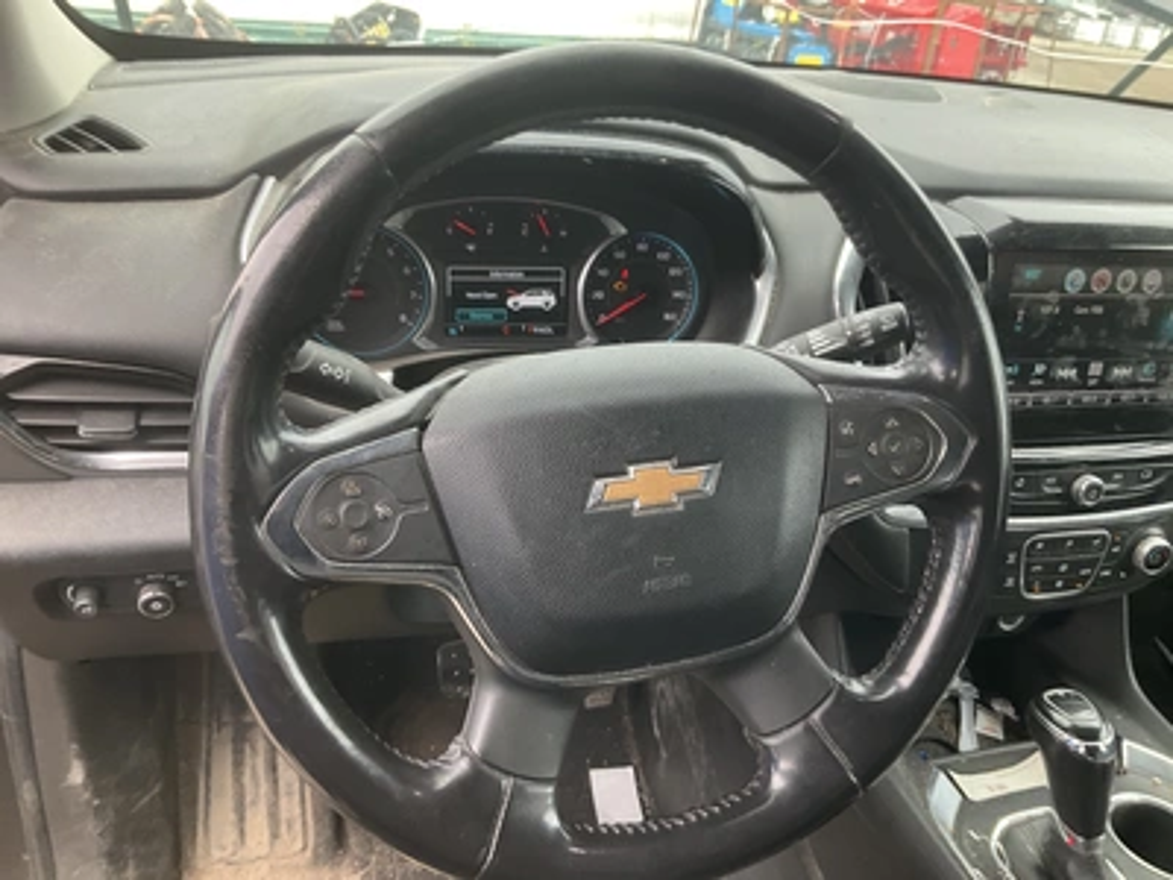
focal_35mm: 29
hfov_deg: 61.7
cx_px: 586
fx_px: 983
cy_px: 440
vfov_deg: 48.2
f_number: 1.8
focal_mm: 3
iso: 40
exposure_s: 1/122
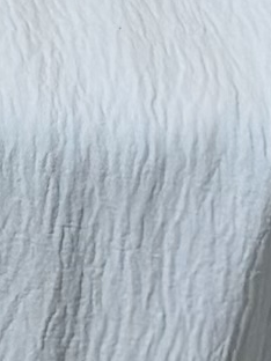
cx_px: -448
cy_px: -451
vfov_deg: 6.2
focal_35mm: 310
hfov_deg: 4.6
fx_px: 3236
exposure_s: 1/73
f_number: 1.78
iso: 125
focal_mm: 6.86
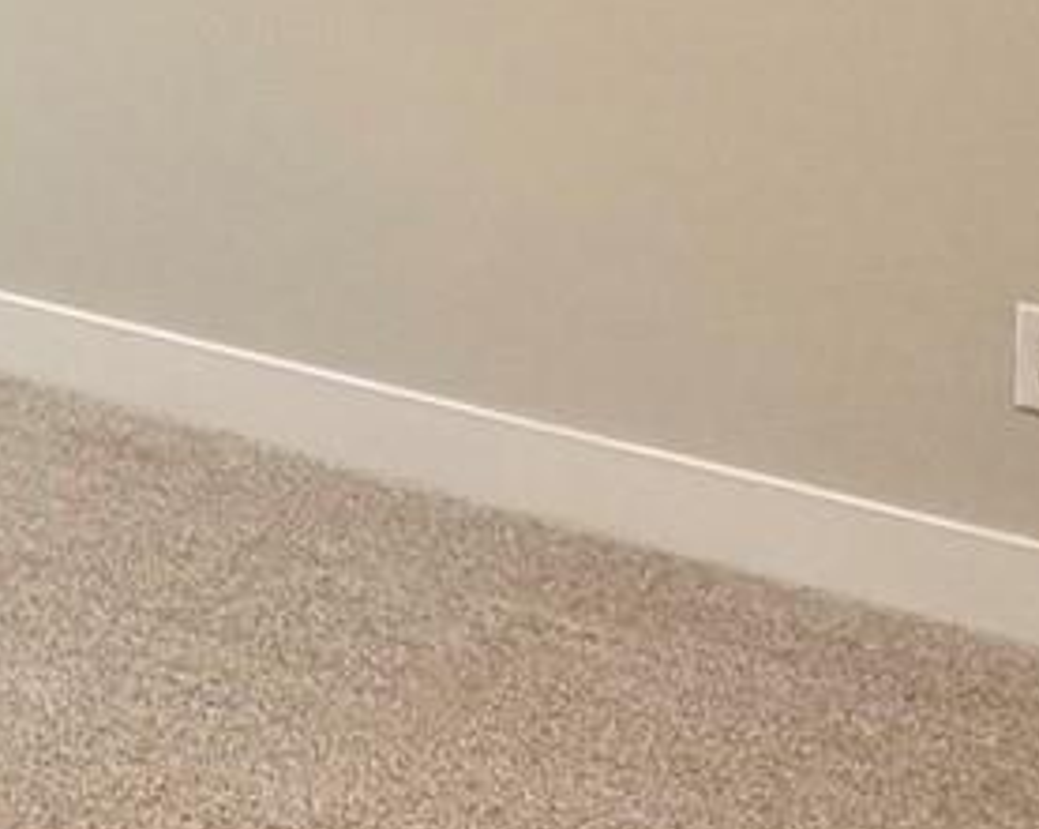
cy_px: -525
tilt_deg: -0.3
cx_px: -765
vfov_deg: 17.0
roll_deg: -0.7
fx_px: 2427
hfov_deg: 19.1
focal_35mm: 79
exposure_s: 1/120
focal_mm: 2.22
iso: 200
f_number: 2.2
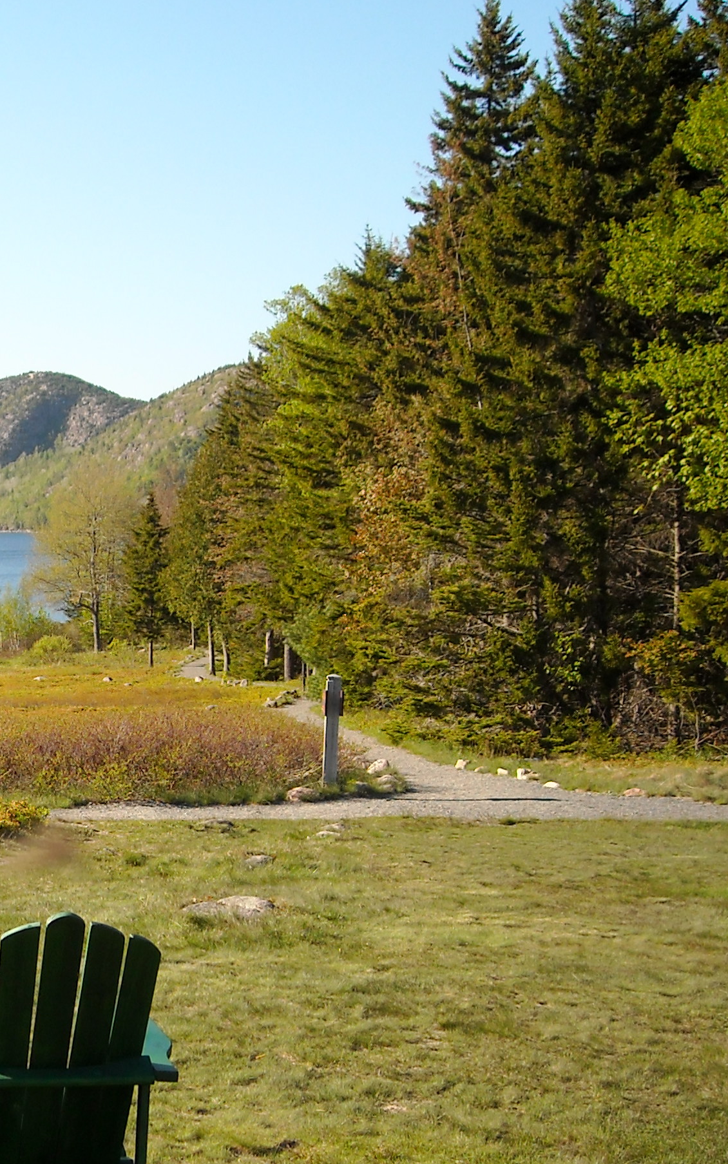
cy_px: 689
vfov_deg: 30.6
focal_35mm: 67
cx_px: -196
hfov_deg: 18.2
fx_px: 2126
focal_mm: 5.7
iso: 64
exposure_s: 1/544
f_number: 2.8
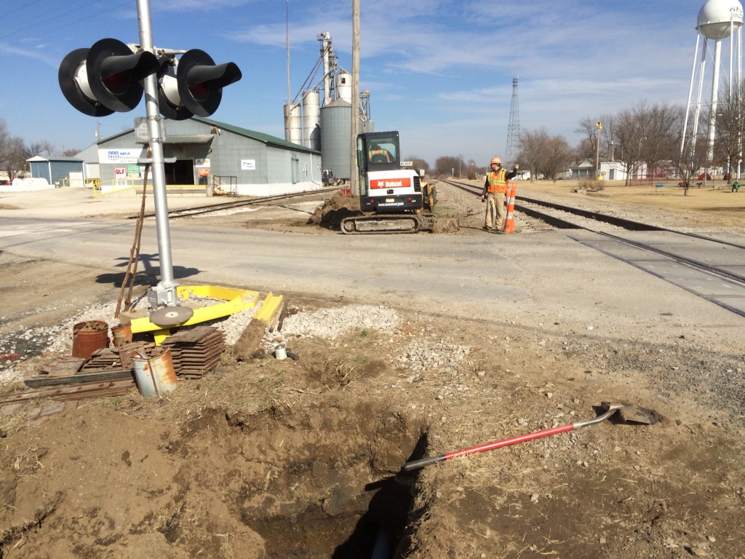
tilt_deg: -8.7
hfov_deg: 61.7
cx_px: 372
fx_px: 624
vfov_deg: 48.2
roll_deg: +0.2
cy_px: 280
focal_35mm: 29
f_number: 2.2
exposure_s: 1/3165
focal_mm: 4.15
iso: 32
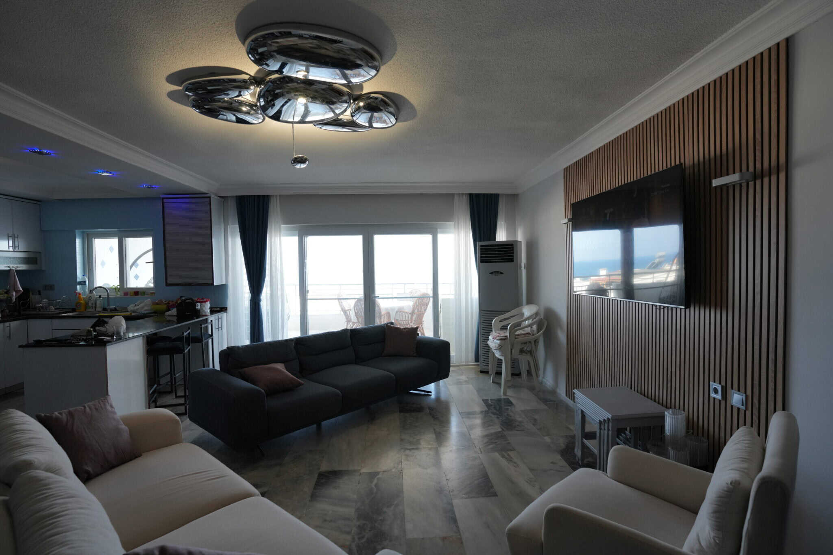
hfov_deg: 93.3
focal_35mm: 17
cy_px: 278
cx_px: 416
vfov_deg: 70.4
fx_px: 393
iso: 640
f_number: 4
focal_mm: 17
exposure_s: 1/160
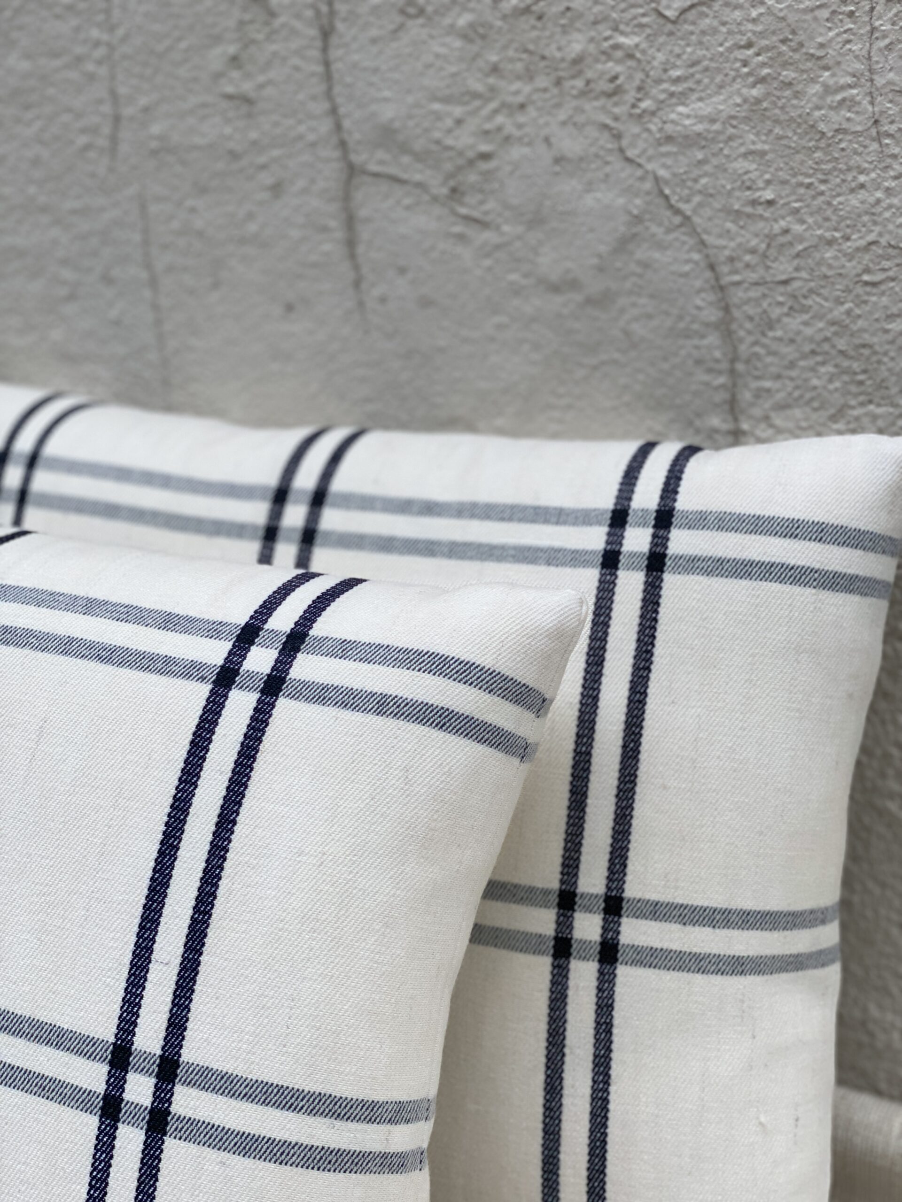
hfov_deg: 28.0
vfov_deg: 36.8
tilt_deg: -19.4
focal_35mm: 52
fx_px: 1807
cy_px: 601
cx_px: 451
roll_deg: +3.6
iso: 100
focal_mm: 6
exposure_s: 1/122
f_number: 2
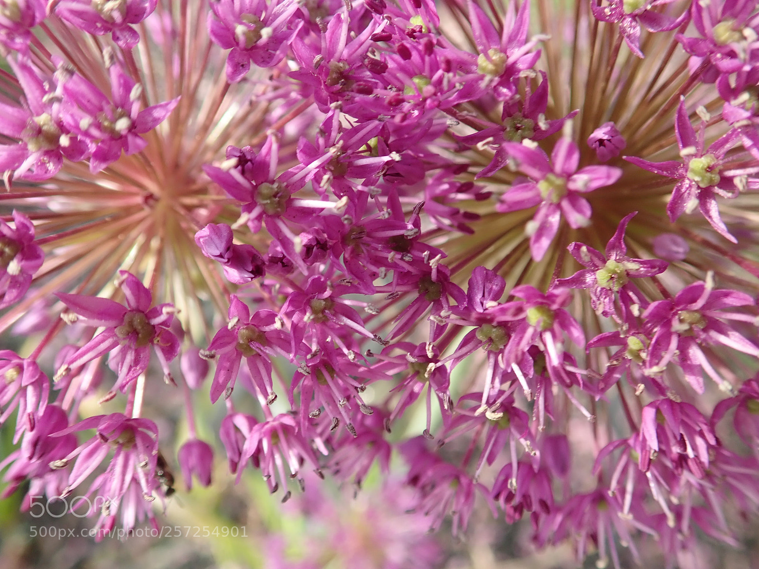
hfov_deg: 60.0
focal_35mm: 30
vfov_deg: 46.8
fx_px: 658
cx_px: 380
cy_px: 284
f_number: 2.3
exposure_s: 1/125
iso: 125
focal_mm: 5.5
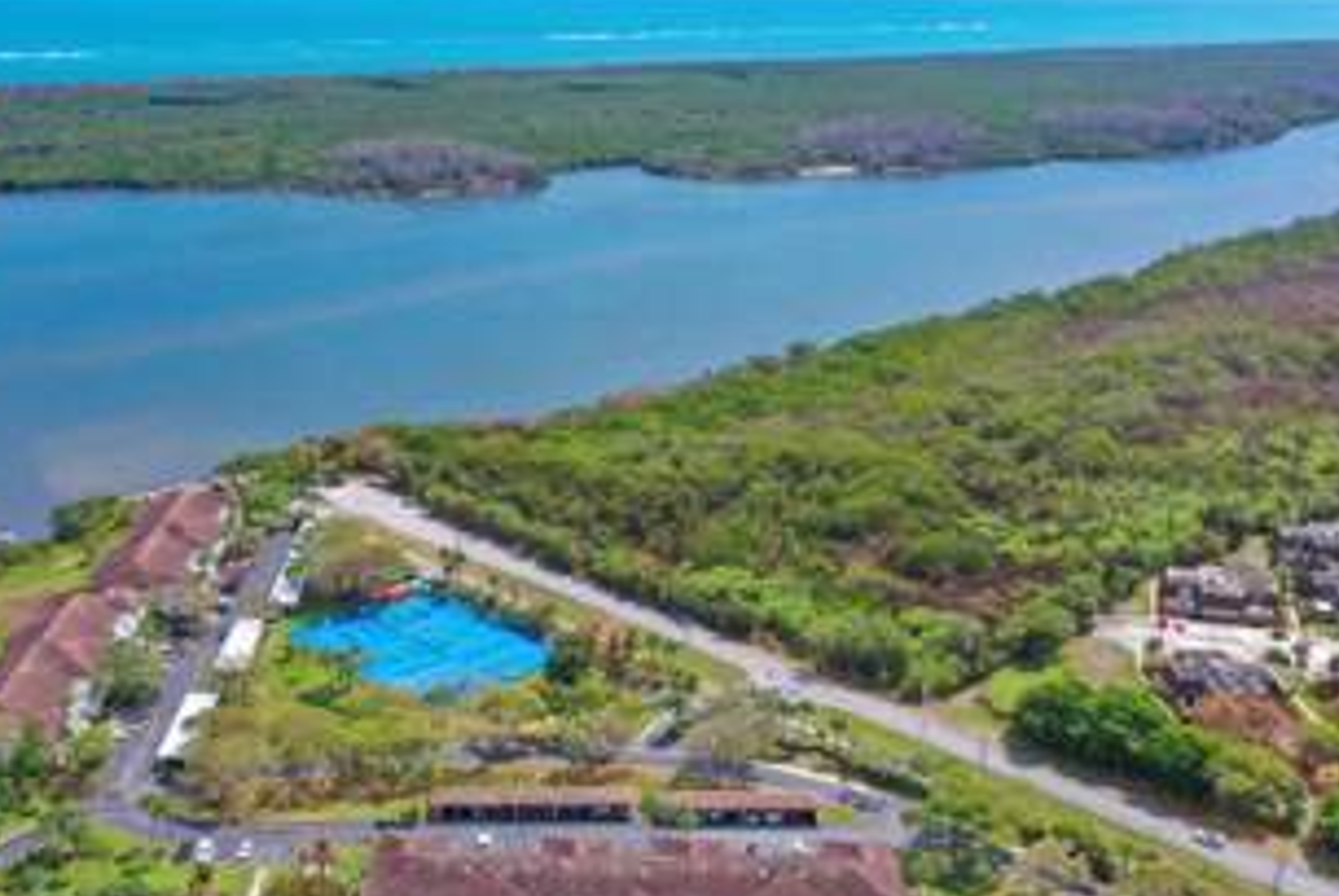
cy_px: 567
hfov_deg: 44.3
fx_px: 1638
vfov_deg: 30.4
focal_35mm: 44
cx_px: 571
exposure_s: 1/320
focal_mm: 10.26
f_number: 5.6
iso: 100
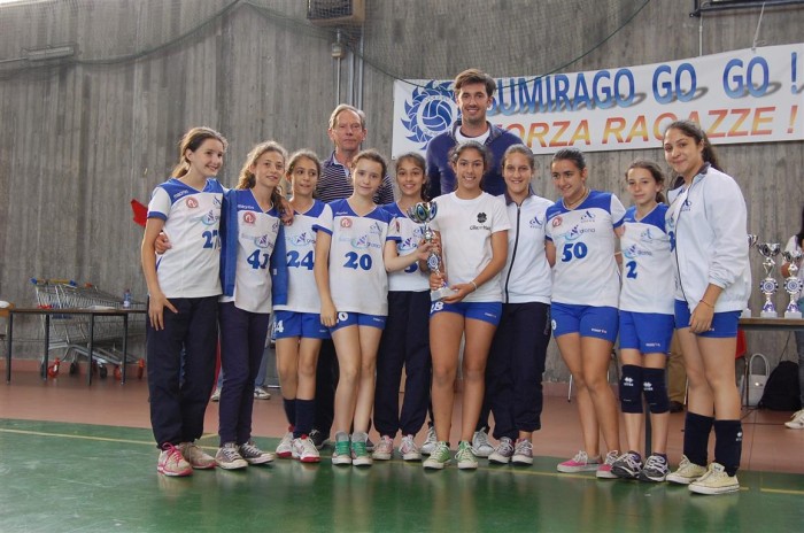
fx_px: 936
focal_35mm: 42
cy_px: 266
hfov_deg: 46.5
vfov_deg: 31.8
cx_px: 402
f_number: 7.1
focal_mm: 28
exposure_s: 1/25
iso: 800
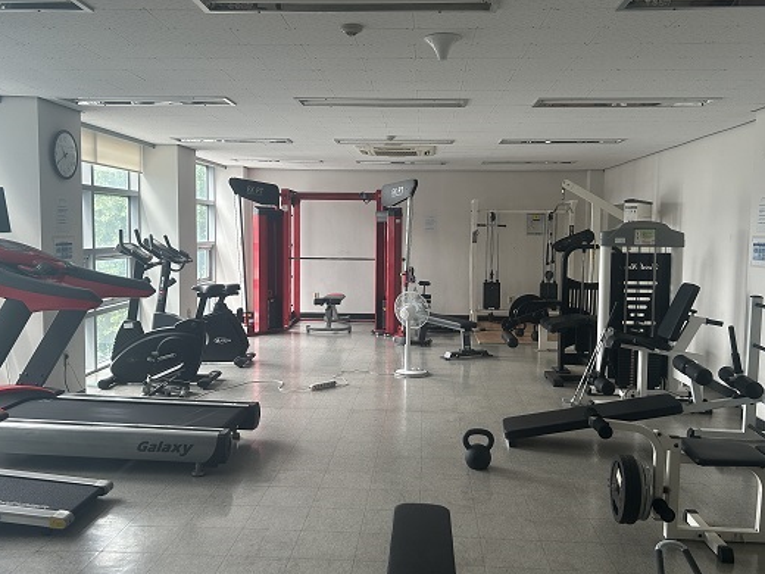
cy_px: 278
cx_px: 382
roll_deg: -0.2
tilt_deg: -4.2
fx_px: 707
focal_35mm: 32
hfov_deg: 56.8
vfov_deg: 44.2
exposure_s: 1/121
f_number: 1.5
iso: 100
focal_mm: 5.7
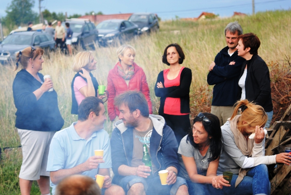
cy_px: 101
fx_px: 890
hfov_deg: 18.6
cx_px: 140
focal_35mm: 110
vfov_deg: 12.5
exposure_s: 1/125
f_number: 4
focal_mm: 70
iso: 200
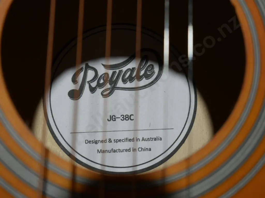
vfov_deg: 23.7
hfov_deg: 31.2
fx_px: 475
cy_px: 99
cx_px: 132
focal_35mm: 62
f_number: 5.4
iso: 200
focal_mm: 31
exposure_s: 1/80
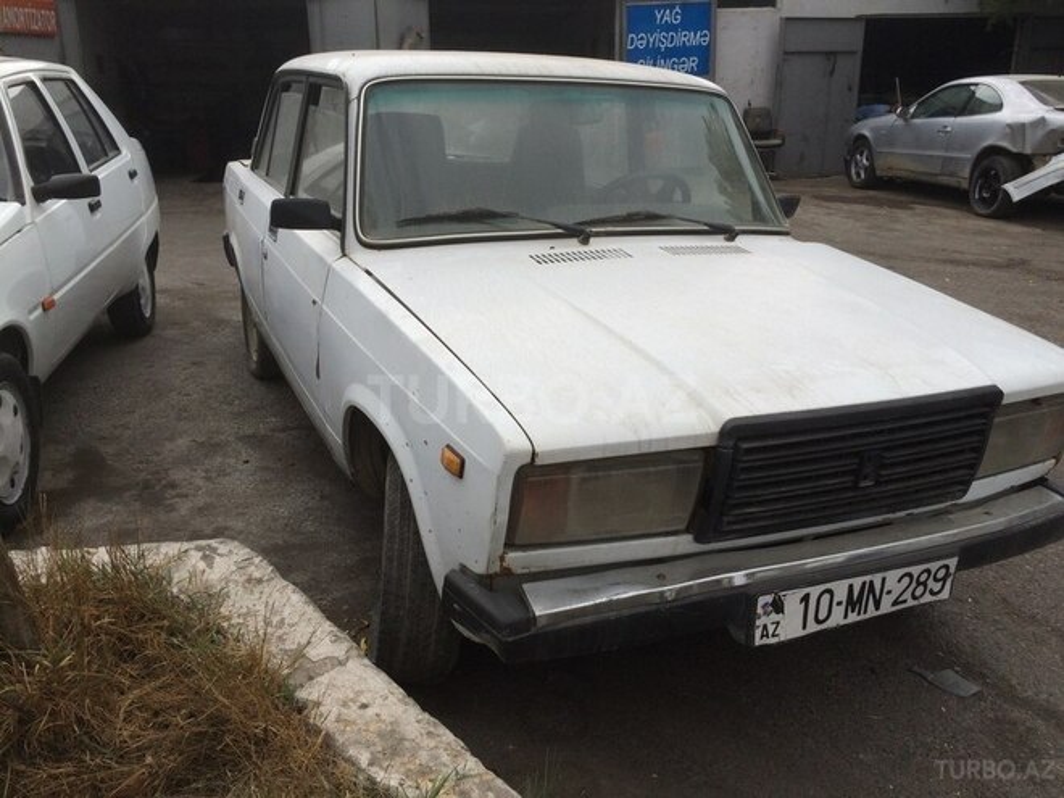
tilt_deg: -18.6
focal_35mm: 29
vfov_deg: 48.2
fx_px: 891
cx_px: 532
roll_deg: +0.8
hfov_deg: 61.7
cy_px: 399
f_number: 2.2
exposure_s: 1/3165
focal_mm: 4.15
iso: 32
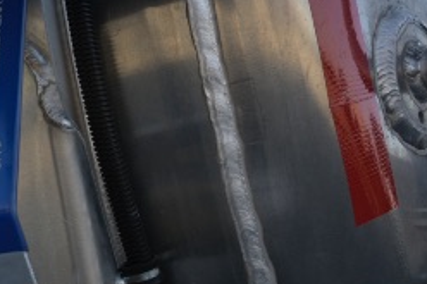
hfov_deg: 28.2
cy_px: 194
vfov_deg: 21.8
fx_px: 735
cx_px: -86
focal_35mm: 62
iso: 200
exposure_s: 1/125
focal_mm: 24
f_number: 10
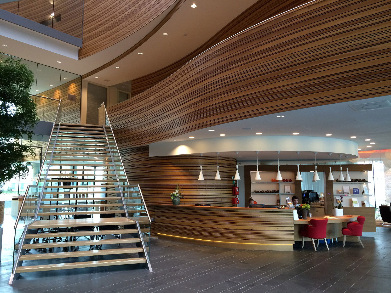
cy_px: 146
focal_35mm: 29
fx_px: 328
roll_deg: -0.5
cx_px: 196
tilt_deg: +6.8
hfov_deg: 61.7
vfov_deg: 48.2
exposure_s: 1/30
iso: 50
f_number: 2.2
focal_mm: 4.15
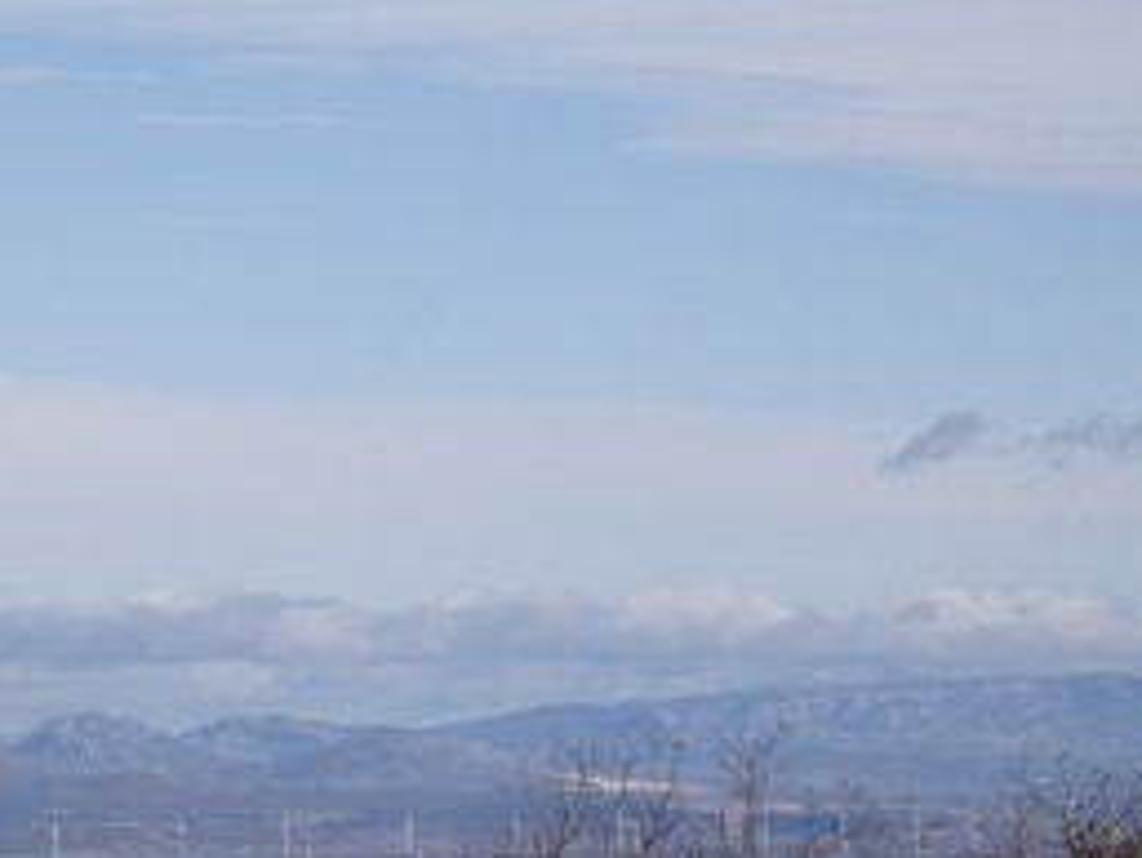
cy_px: 622
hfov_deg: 8.2
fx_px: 7921
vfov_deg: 6.2
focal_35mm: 240
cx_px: 315
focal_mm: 27.5
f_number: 5.5
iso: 100
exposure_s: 1/640
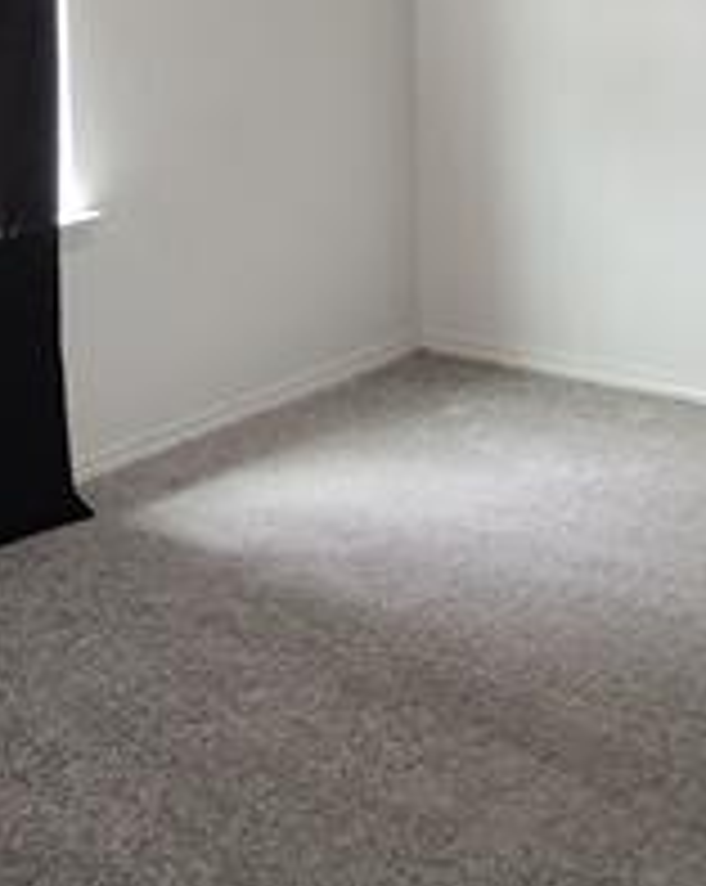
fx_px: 1911
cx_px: 387
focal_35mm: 73
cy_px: -13
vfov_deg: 24.8
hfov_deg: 20.9
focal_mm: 5.4
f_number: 1.8
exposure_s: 1/40
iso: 125
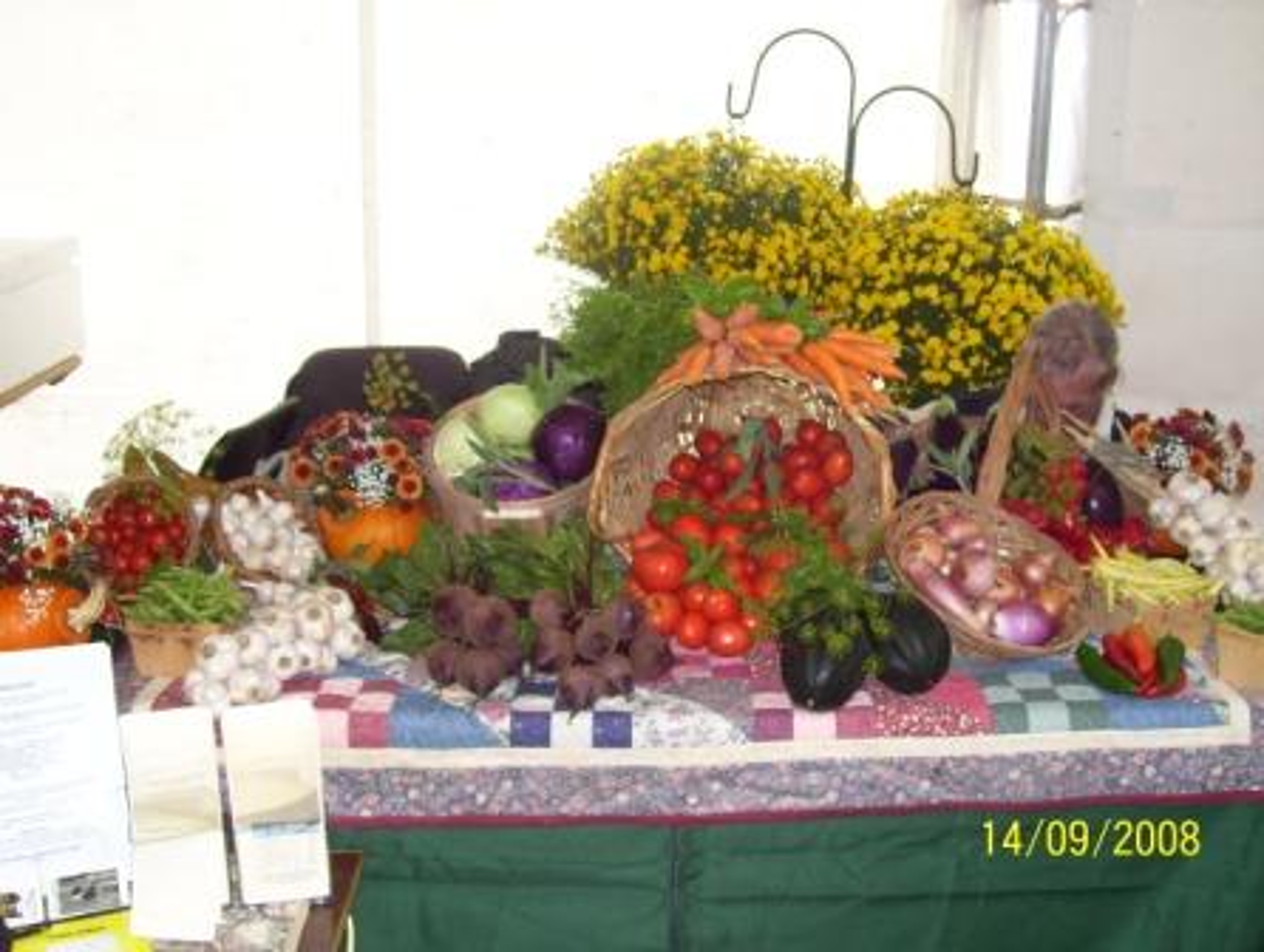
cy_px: 476
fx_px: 1646
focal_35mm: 45
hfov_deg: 42.0
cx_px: 632
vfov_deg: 32.3
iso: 200
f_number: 3
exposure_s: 1/60
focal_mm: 7.6
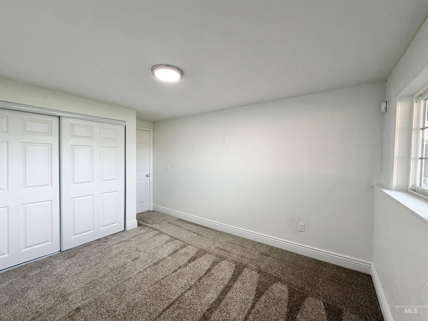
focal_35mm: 14
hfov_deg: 102.1
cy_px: 160
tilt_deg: -1.1
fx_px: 173
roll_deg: +0.8
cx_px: 214
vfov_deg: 85.7
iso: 320
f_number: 2.2
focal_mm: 2.22
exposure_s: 1/120
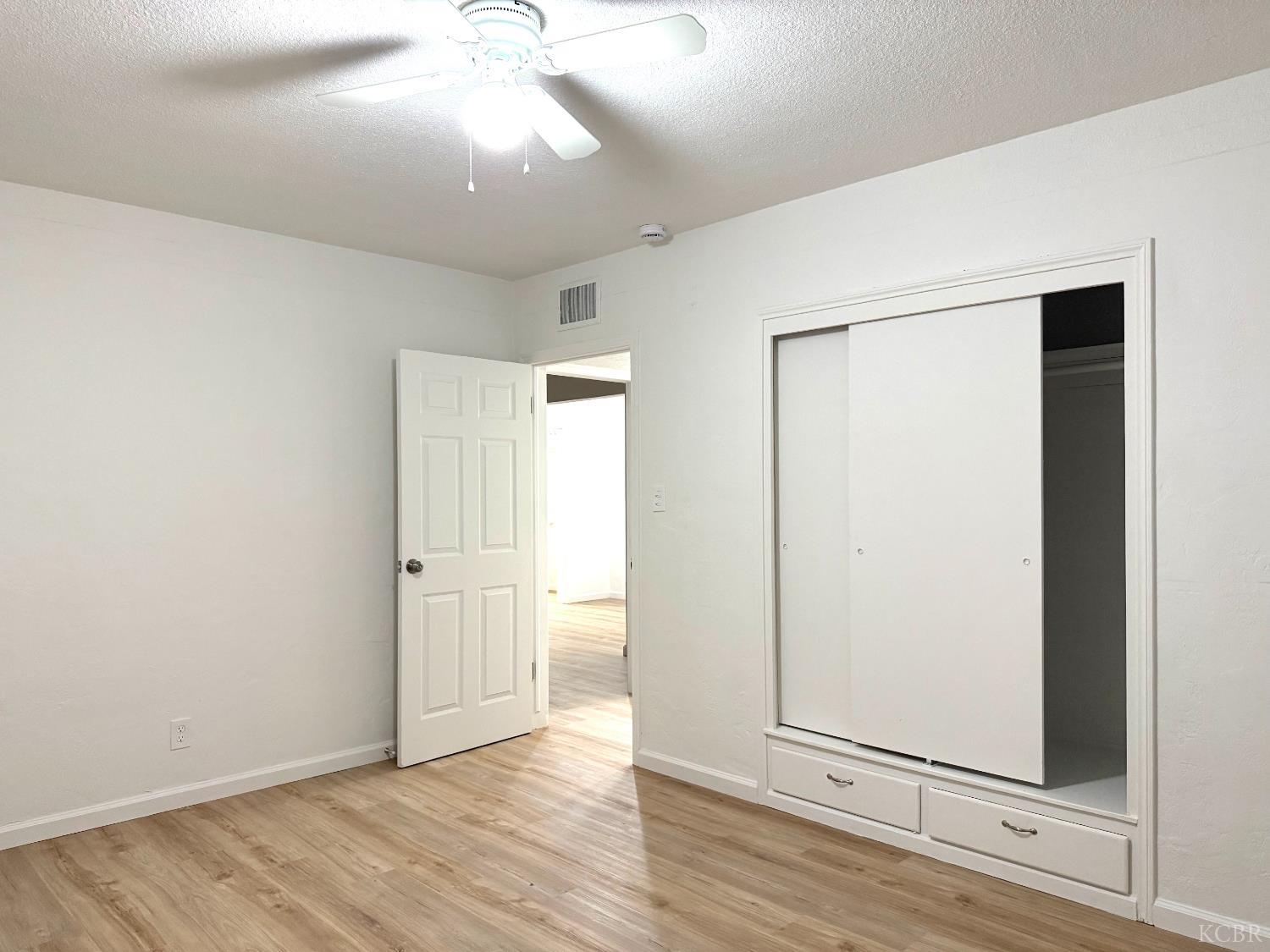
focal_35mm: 24
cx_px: 635
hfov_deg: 71.6
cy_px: 476
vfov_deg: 56.8
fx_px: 881
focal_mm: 6.76
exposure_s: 1/60
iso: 400
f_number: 1.78
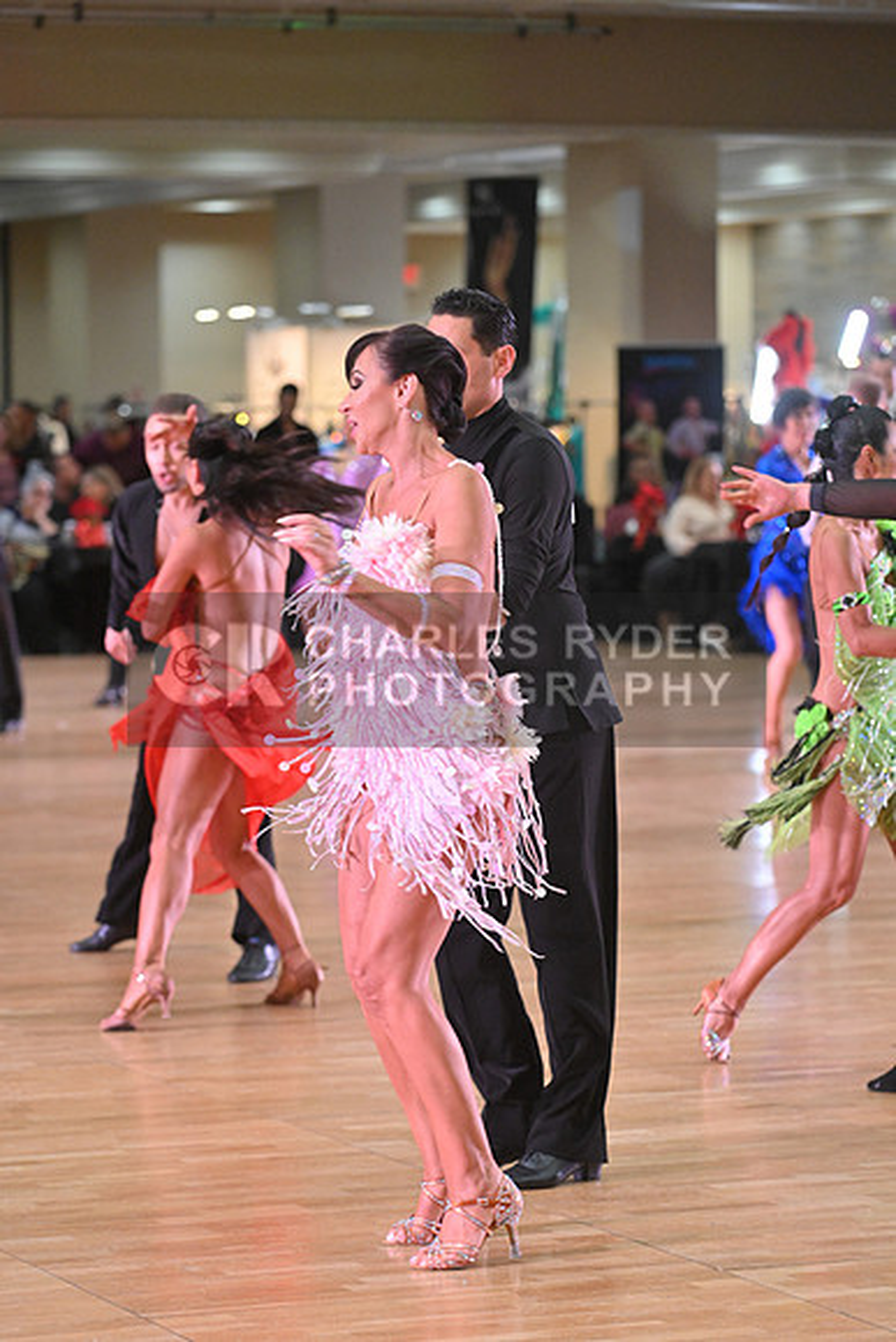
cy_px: 671
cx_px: 448
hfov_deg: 10.2
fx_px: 5037
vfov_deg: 15.2
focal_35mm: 135
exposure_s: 1/400
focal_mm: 135
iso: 4000
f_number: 4.5
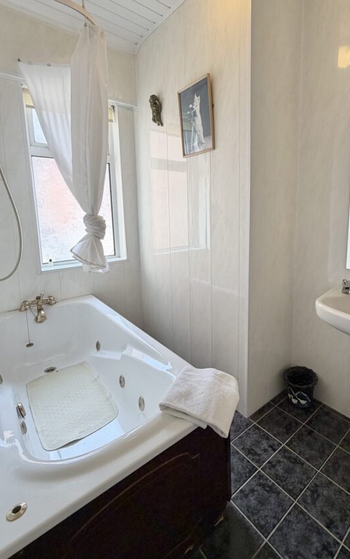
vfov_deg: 90.7
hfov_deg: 63.8
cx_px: 226
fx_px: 275
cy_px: 246
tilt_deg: -8.4
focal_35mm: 18
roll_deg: -0.6
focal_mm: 2.22
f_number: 2.2
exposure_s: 1/100
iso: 100
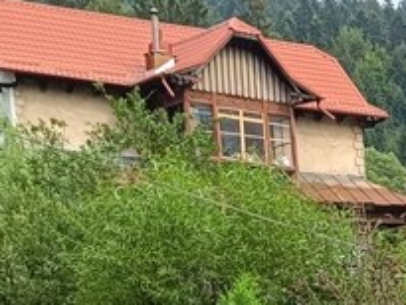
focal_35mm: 120
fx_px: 1408
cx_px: 624
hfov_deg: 15.1
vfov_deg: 11.4
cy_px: 562
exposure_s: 1/310
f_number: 1.88
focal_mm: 5.59
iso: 53
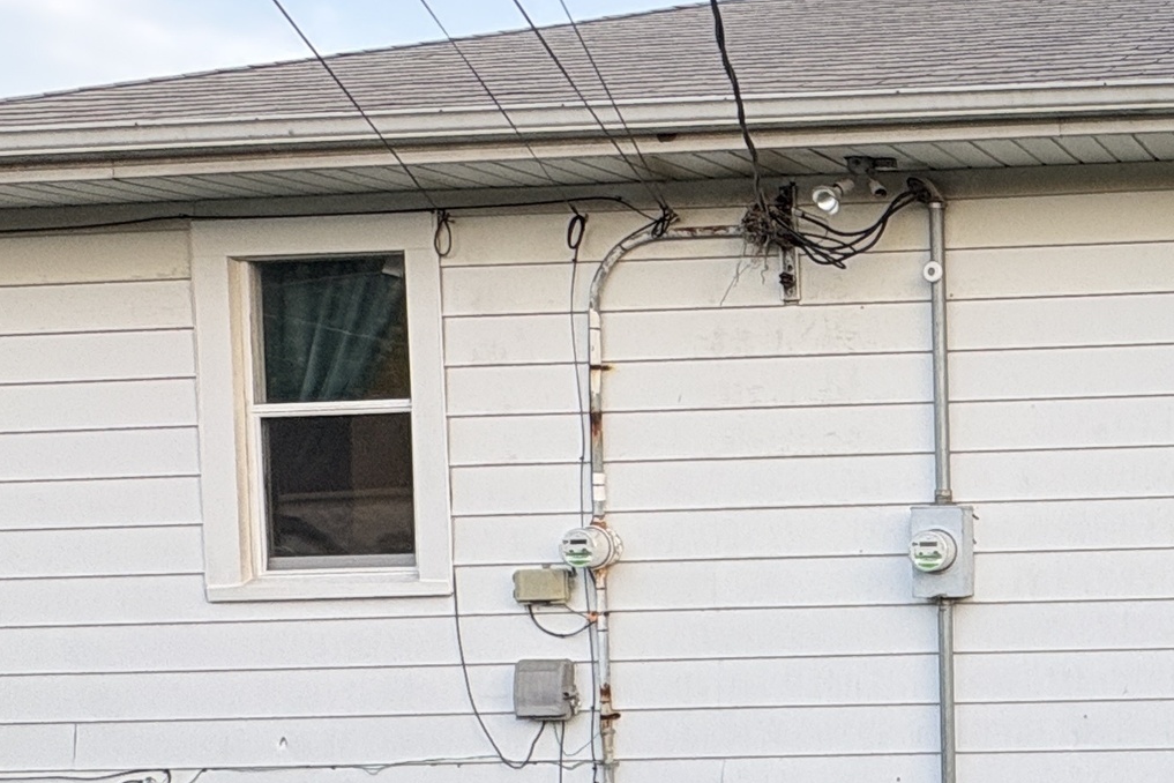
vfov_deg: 30.2
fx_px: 1435
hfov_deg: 35.1
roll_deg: +1.5
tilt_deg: -1.0
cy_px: 536
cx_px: 1415
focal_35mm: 44
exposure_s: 1/99
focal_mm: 2.22
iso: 80
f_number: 2.2
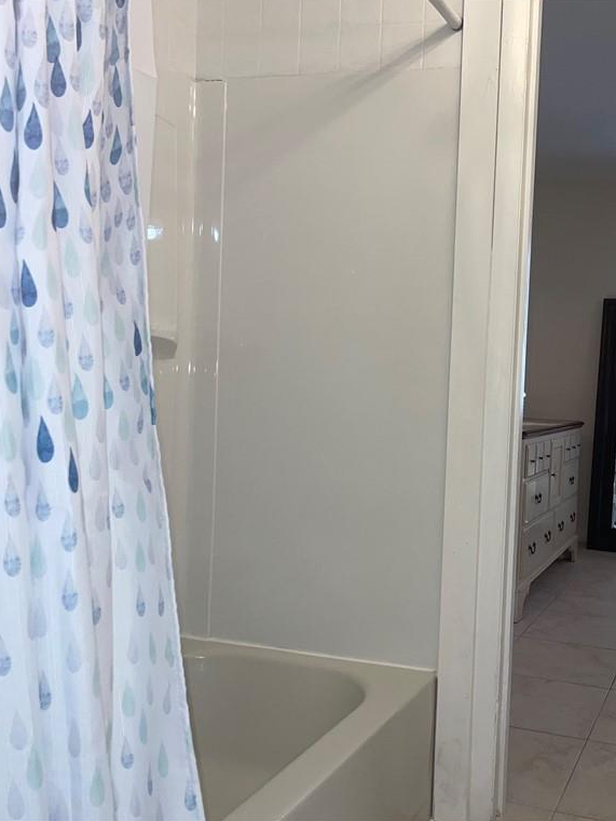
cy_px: 408
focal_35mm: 35
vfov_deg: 52.6
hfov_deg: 38.8
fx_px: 830
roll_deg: -2.6
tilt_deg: -2.6
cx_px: 514
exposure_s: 1/120
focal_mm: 4.2
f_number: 1.6
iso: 64
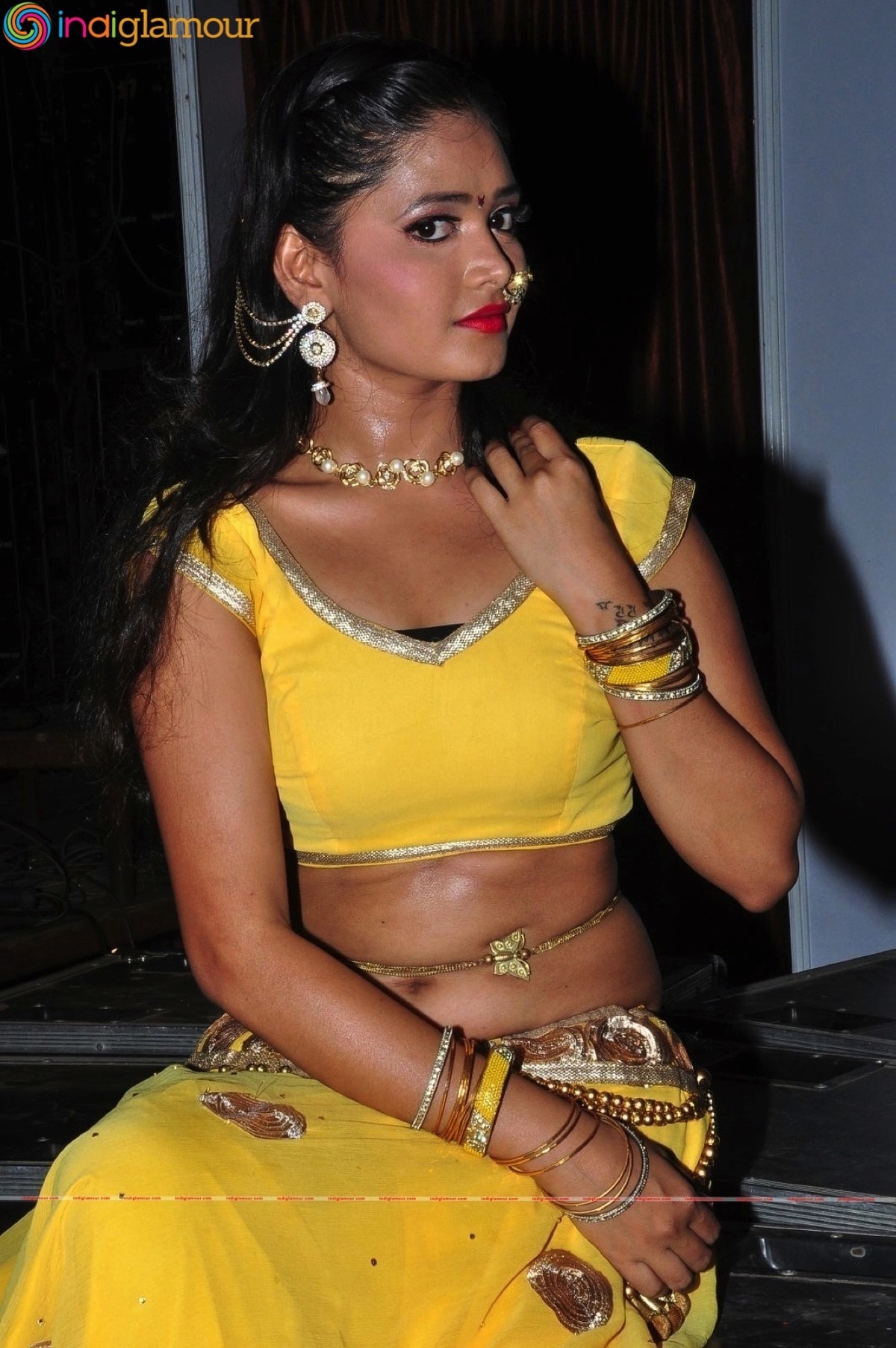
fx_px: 2918
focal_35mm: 78
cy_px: 674
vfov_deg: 26.0
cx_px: 448
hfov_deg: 17.5
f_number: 20
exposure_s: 1/125
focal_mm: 52
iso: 500
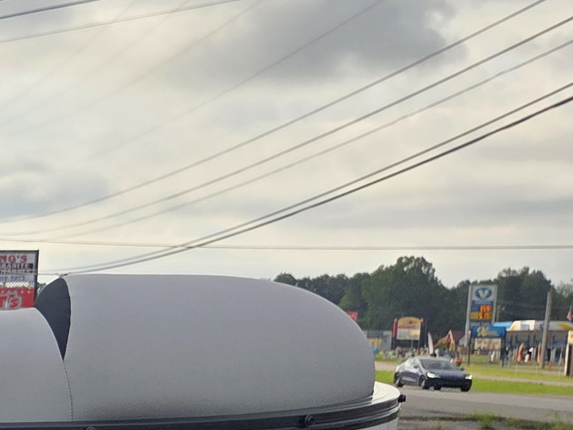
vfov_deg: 16.3
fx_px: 1457
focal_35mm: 88
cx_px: -453
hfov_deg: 17.9
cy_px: 461
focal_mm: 5.4
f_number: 1.8
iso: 80
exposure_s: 1/6839
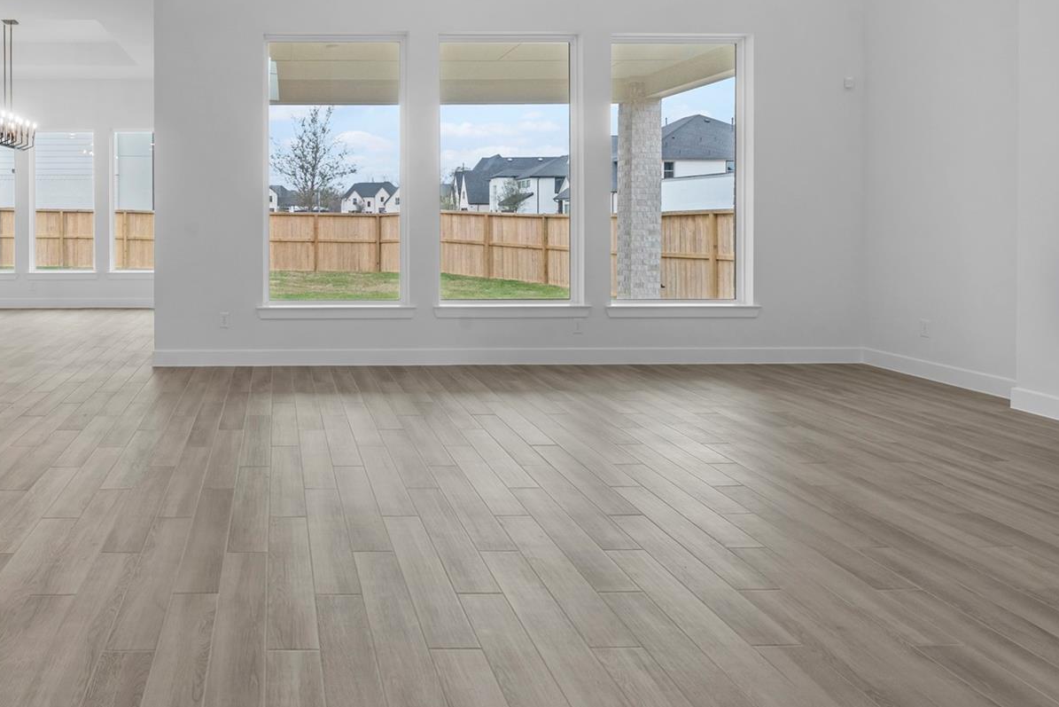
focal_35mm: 24
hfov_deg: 69.8
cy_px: 212
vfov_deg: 51.7
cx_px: 291
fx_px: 706
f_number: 9
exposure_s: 1/15
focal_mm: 14
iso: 250
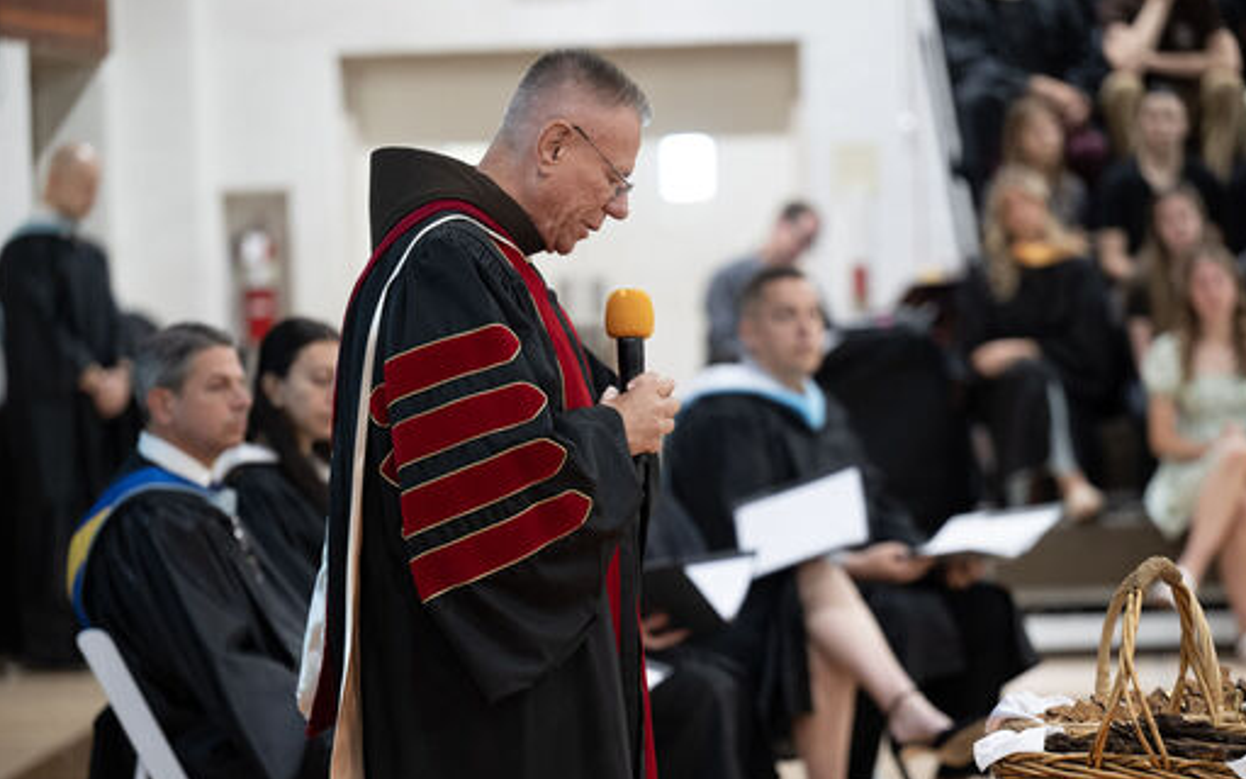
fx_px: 5399
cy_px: 489
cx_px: 702
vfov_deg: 8.2
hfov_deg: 13.2
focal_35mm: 159
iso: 1600
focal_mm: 130
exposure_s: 1/80
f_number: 2.8
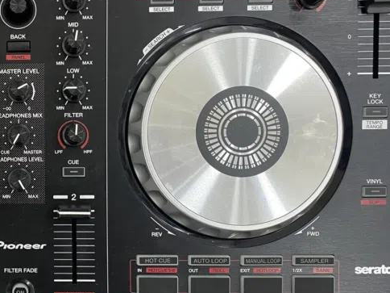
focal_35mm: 55
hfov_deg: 32.7
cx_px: 19
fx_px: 620
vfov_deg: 26.5
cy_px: 175
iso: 125
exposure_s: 1/63
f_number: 1.8
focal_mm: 4.25
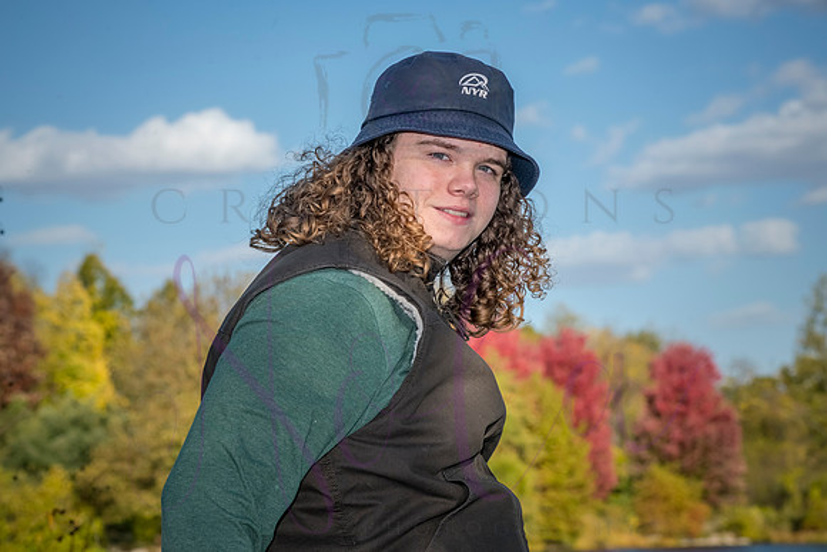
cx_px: 414
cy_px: 276
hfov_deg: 19.5
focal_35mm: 105
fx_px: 2413
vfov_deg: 13.0
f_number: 11
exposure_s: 1/1000
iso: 640
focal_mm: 105
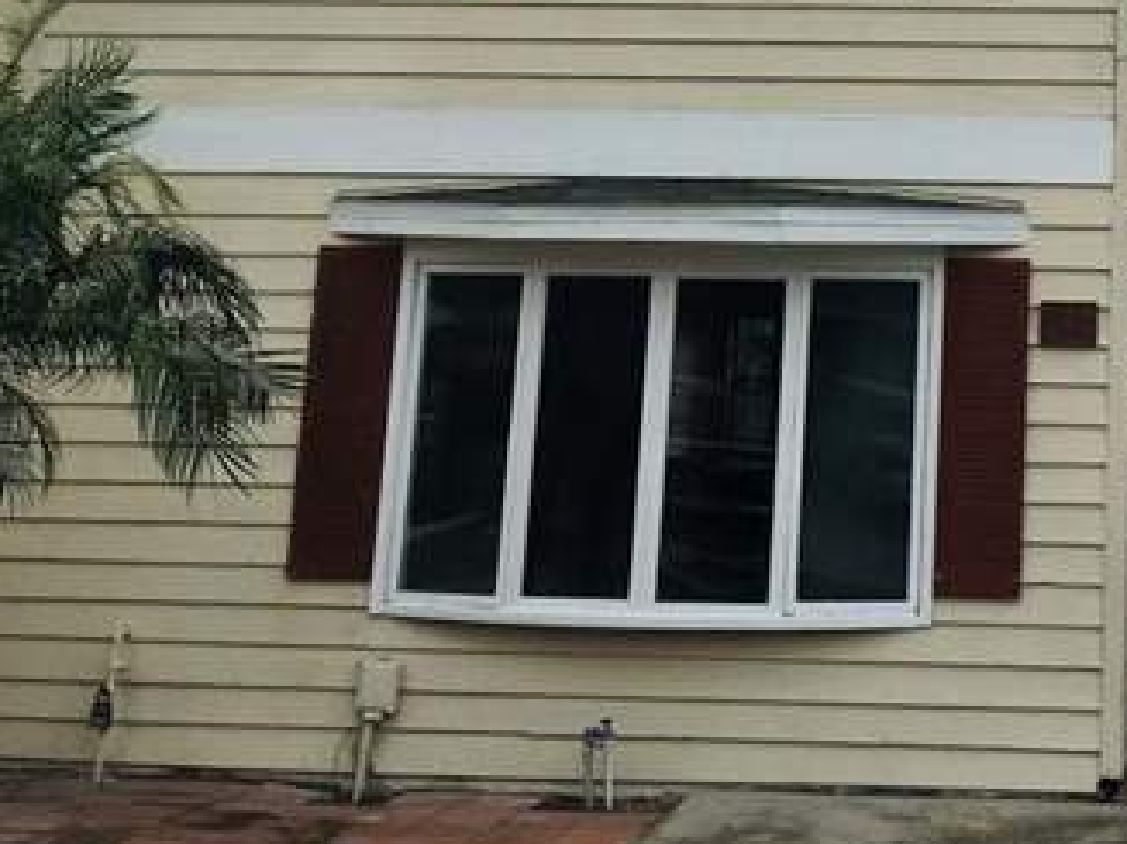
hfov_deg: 26.0
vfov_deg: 19.5
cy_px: -169
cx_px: 1124
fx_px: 2311
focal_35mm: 71
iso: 25
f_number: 2.2
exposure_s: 1/1789
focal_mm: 4.15
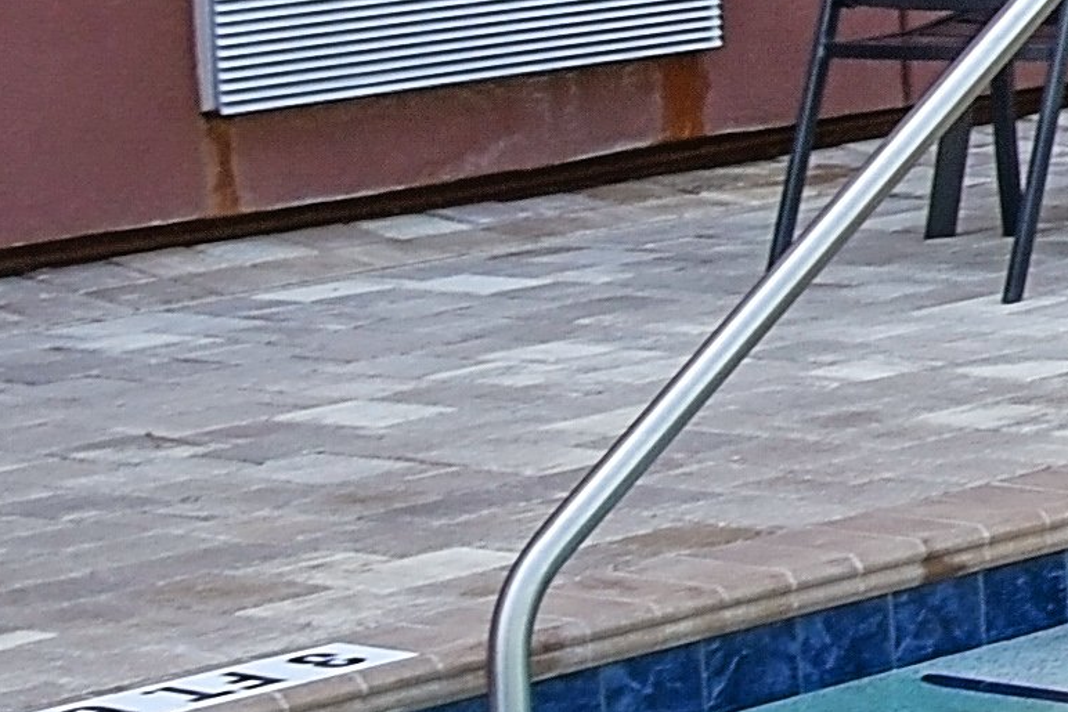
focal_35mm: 187
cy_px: -335
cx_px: 3313
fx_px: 5548
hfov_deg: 8.8
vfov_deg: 7.2
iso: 100
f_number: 6.3
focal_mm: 24
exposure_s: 1/160
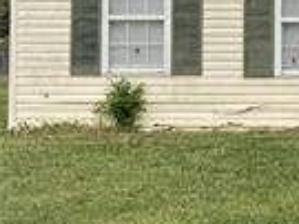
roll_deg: -0.9
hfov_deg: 13.5
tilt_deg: +4.8
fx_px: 1148
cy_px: -44
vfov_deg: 10.9
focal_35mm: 133
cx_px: 512
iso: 20
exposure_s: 1/2024
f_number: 1.8
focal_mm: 3.99
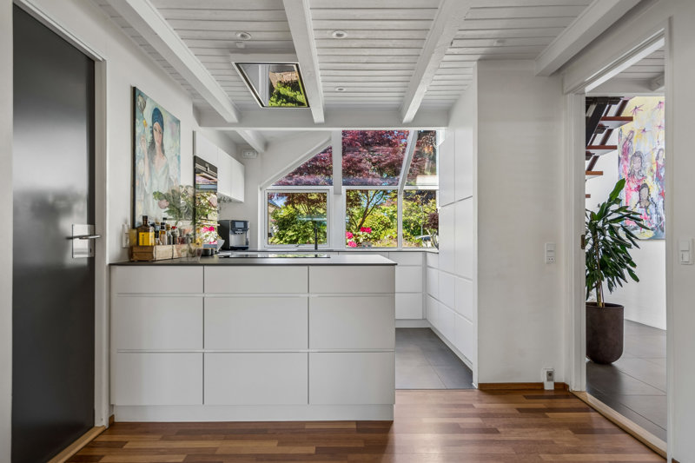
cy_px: 232
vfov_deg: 61.9
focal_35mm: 20
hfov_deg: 84.0
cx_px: 348
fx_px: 386
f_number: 4
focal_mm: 20
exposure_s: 1/160
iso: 400
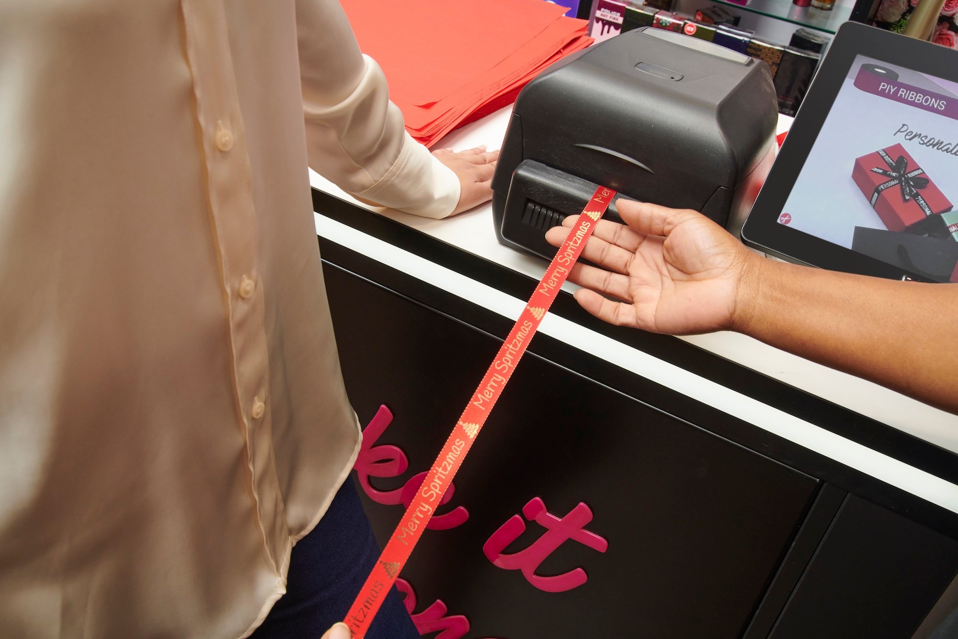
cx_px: 479
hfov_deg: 54.4
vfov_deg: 37.8
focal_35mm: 35
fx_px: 931
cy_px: 320
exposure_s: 1/200
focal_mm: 35
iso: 640
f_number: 11
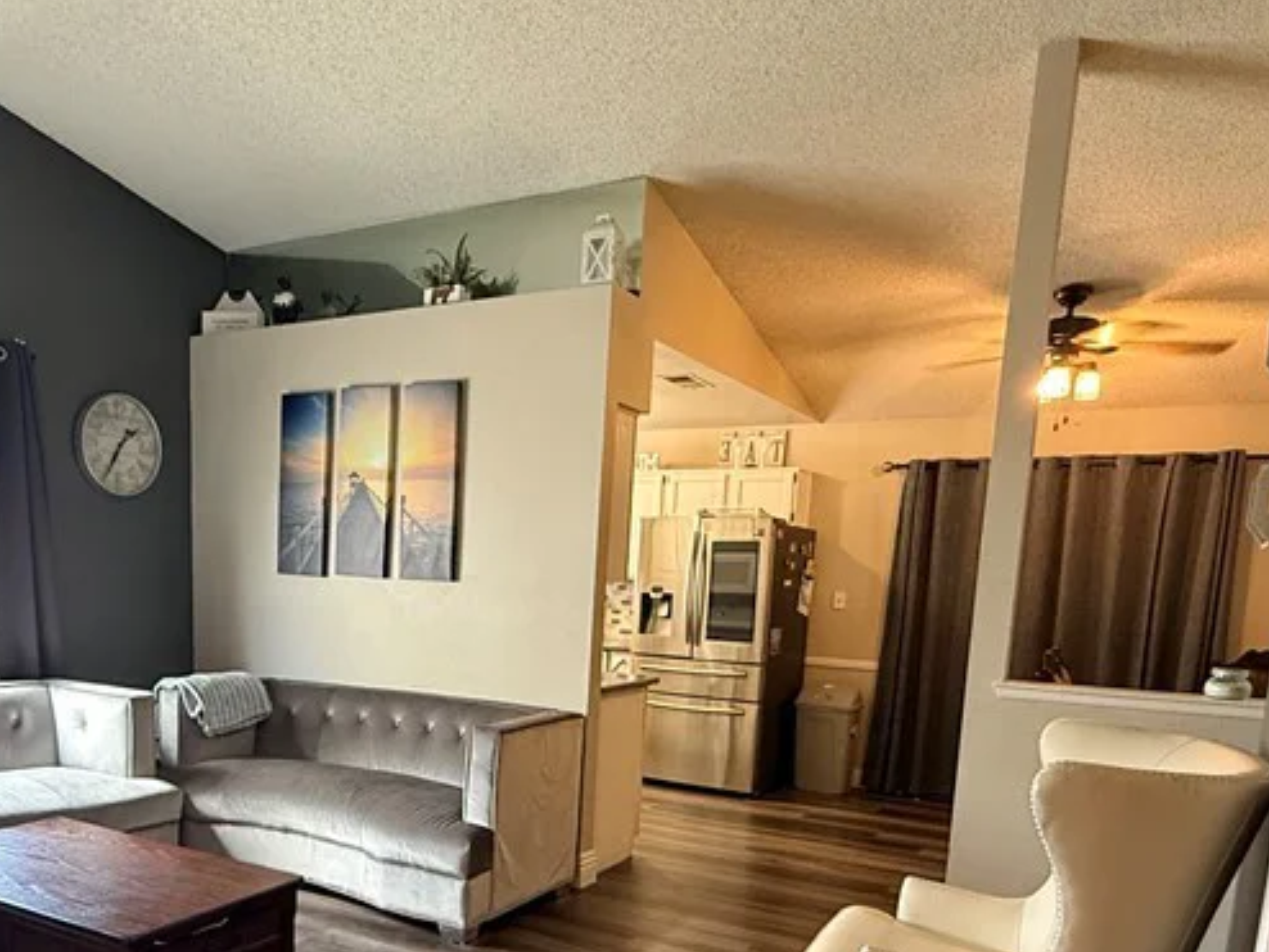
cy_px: 739
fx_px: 1064
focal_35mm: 29
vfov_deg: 46.2
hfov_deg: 60.6
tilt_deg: -8.8
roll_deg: -1.7
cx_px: 457
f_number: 2.2
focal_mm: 2.22
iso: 640
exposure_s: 1/60
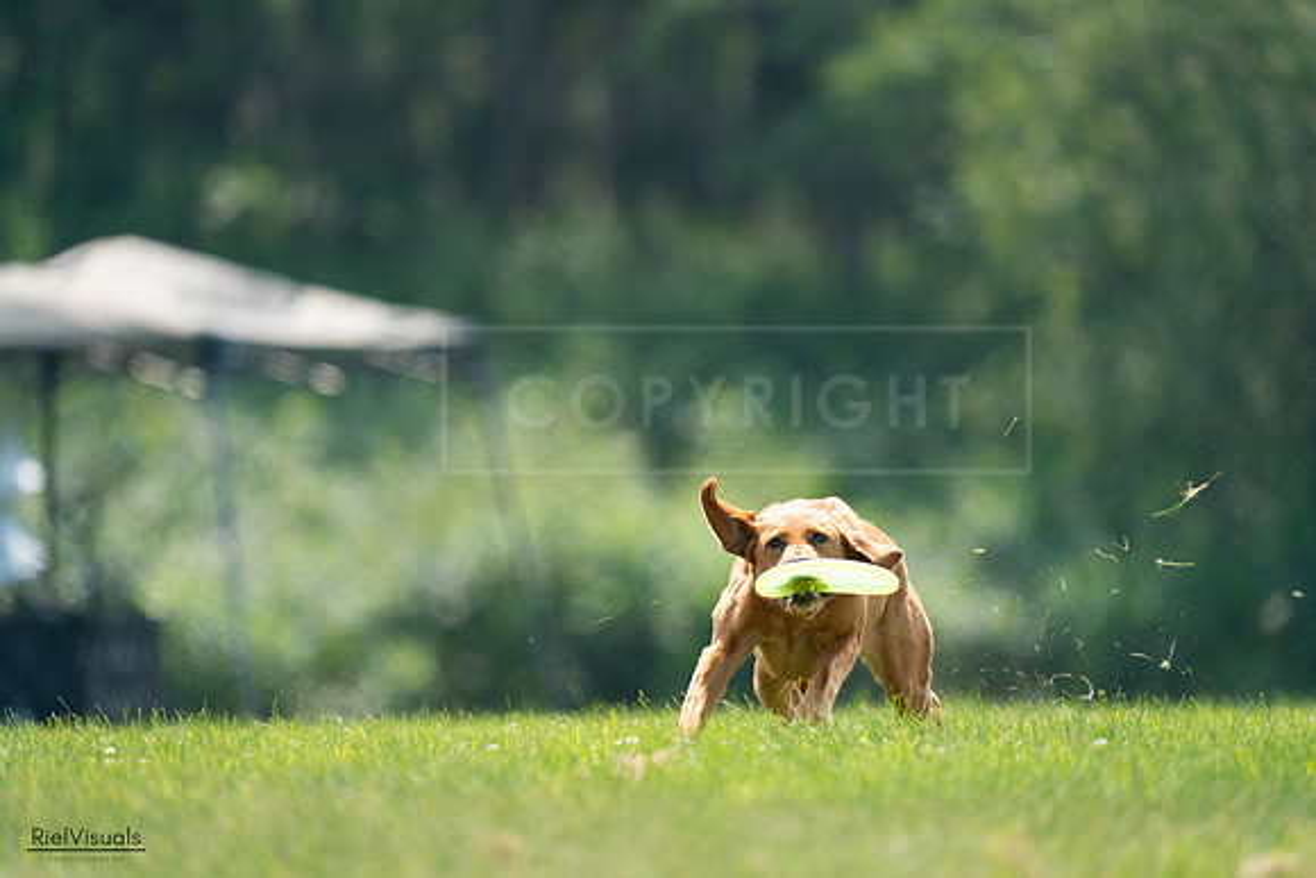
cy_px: 439
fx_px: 21937
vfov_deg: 2.3
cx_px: 658
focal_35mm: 600
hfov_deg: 3.4
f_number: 6.3
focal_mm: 600
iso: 2500
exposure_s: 1/4000
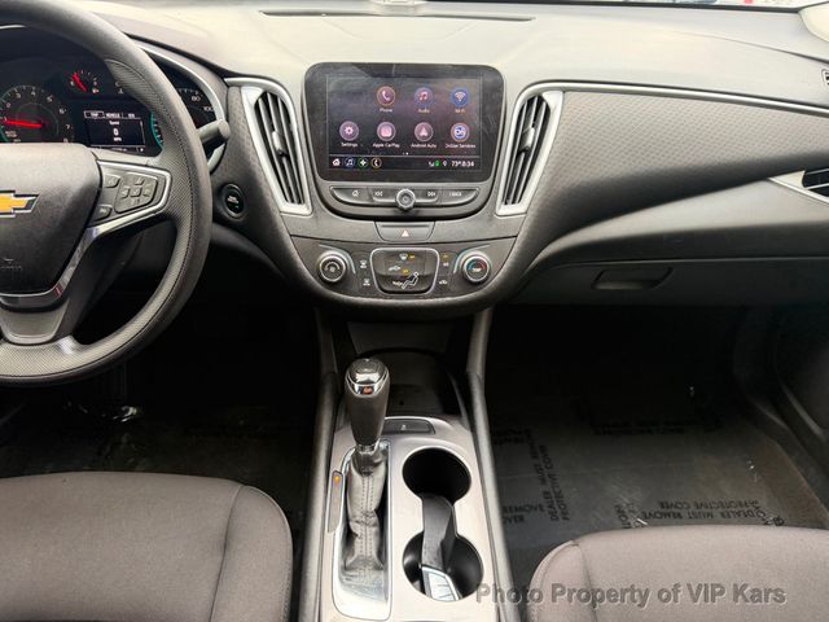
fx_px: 575
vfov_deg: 56.8
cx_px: 414
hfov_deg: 71.6
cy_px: 311
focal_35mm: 24
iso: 200
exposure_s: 1/73
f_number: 1.78
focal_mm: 6.76
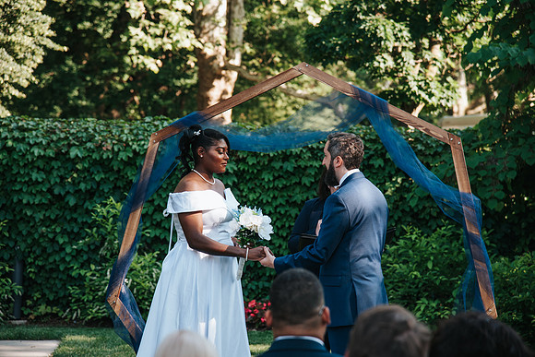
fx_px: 1665
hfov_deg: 18.3
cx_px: 268
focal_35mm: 112
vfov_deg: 12.2
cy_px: 178
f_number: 4.5
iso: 400
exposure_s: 1/320
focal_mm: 112
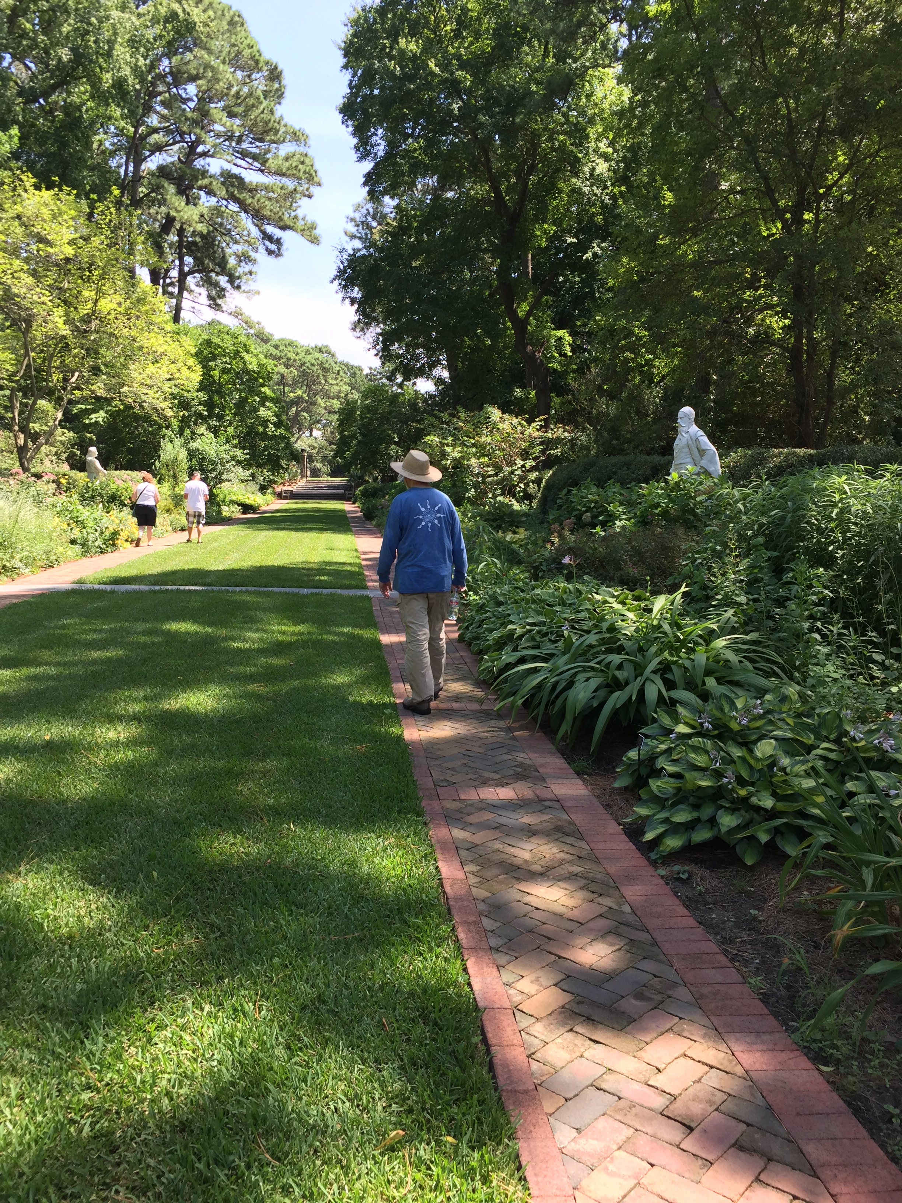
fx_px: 1008
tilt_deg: -3.0
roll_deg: +0.6
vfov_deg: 61.7
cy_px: 602
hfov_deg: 48.2
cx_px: 451
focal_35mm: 29
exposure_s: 1/344
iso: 32
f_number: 2.2
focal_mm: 4.15
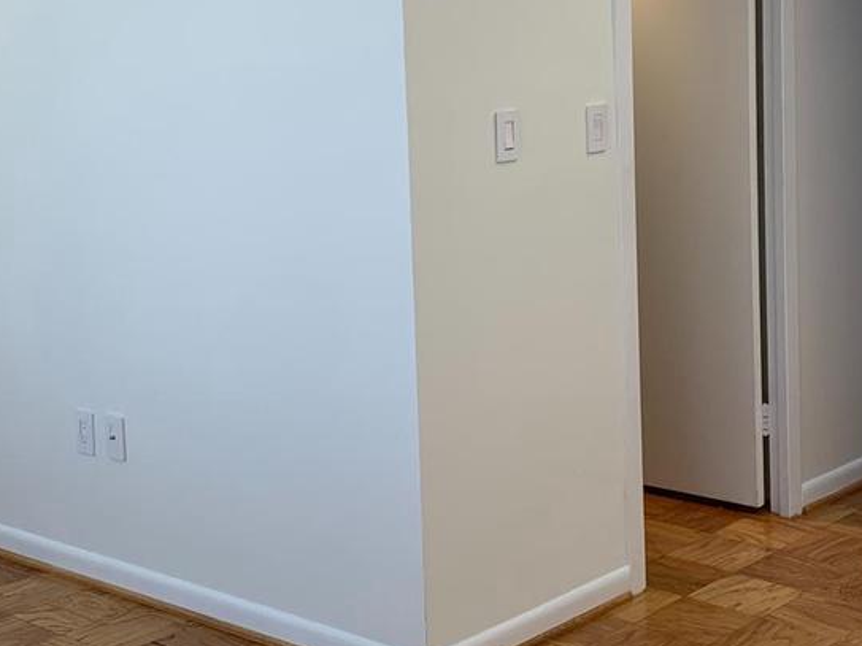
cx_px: 497
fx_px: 1718
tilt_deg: -5.6
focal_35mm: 69
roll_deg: +1.2
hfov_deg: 28.1
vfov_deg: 21.2
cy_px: 217
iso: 40
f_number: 1.8
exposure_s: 1/120
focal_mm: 4.25
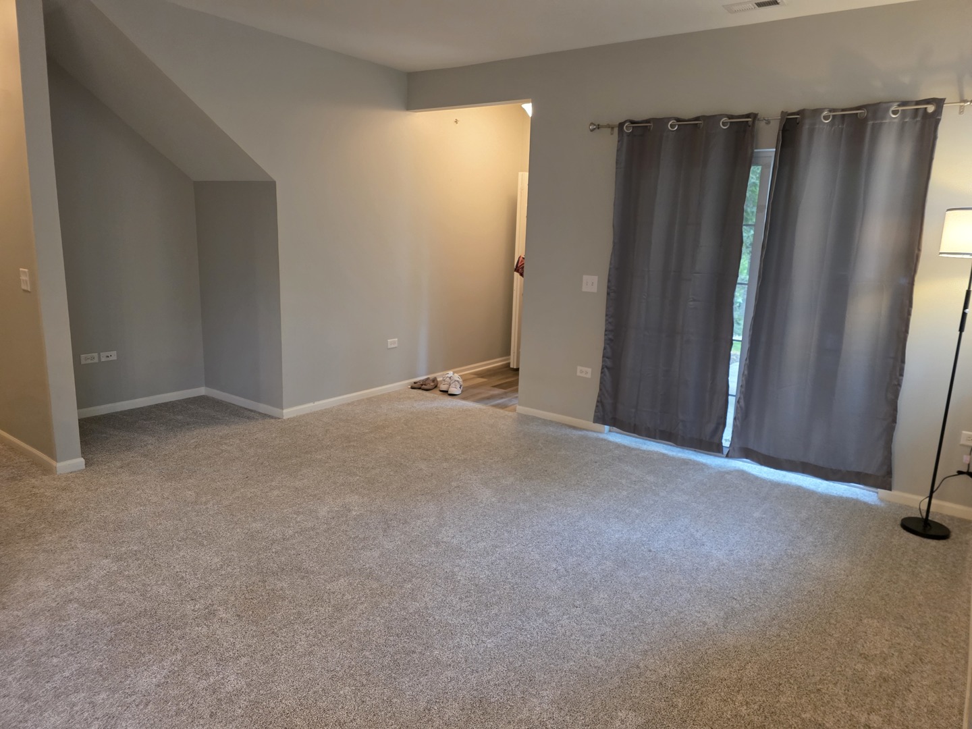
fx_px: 646
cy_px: 364
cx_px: 486
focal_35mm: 23
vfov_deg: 58.9
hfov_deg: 73.9
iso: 500
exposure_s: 1/120
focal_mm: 6.3
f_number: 1.7
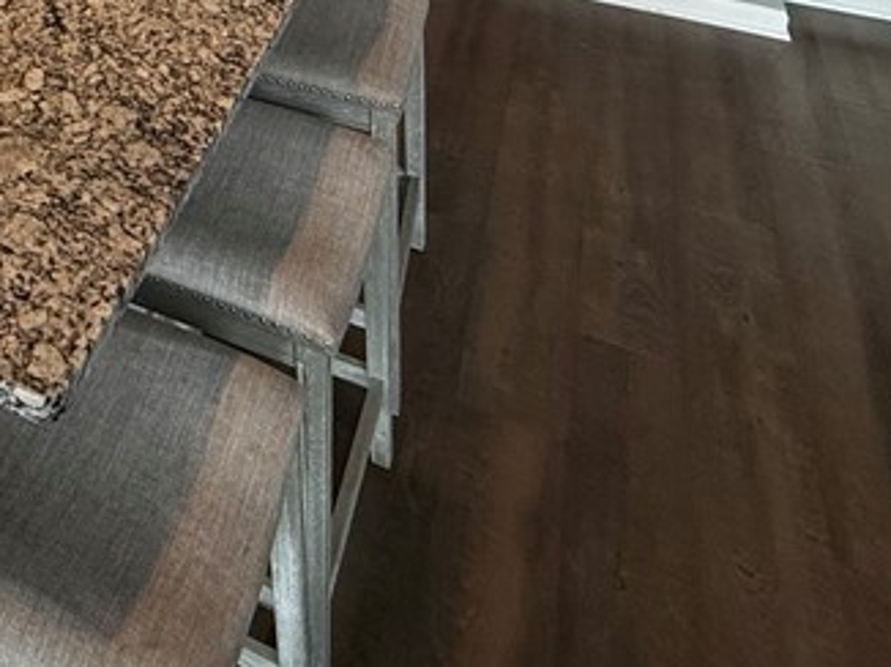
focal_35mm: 44
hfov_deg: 36.3
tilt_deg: -14.0
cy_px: -287
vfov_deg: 25.9
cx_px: -96
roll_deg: +2.4
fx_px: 1132
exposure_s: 1/120
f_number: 2.2
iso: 250
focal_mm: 2.22
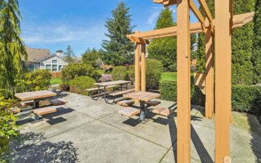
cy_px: 76
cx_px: 126
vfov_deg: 67.9
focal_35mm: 17
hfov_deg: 94.3
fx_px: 121
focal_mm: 16
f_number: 8
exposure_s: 1/2000
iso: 1600
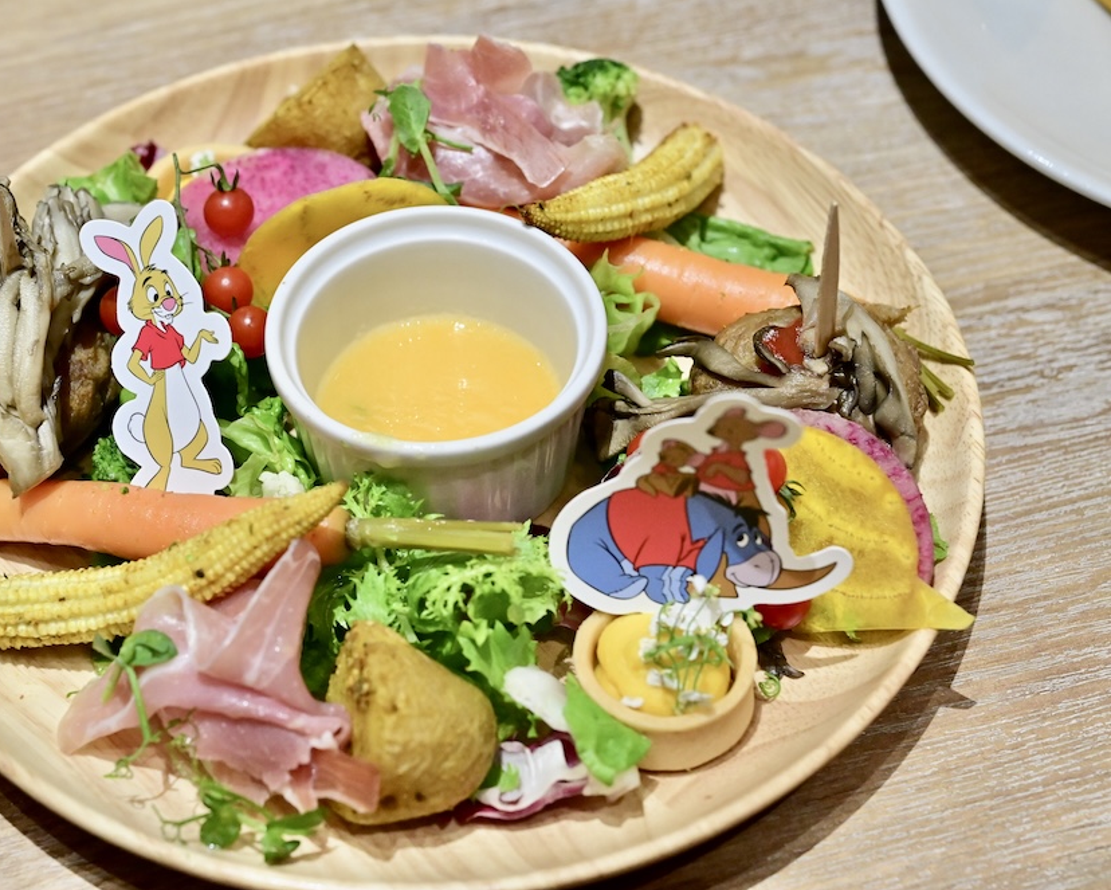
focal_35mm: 68
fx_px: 2237
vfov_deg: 22.5
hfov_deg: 27.8
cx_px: 441
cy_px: 445
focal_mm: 60
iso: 6400
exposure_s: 1/160
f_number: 6.3
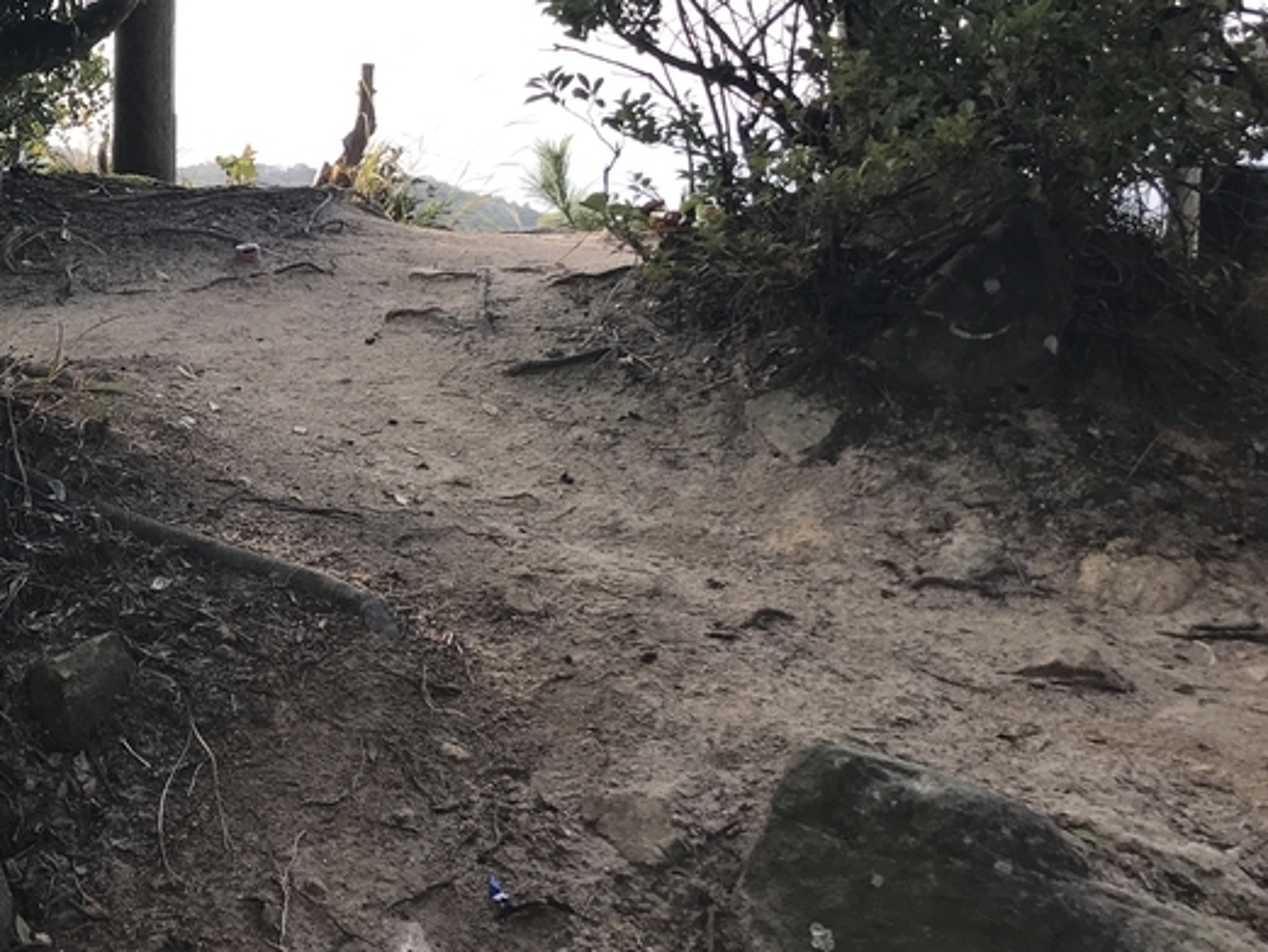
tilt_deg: -4.0
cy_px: 304
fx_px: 2015
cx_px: 209
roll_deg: -2.3
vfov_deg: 26.4
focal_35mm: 55
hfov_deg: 33.6
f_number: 1.8
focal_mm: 3.99
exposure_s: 1/689
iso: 20
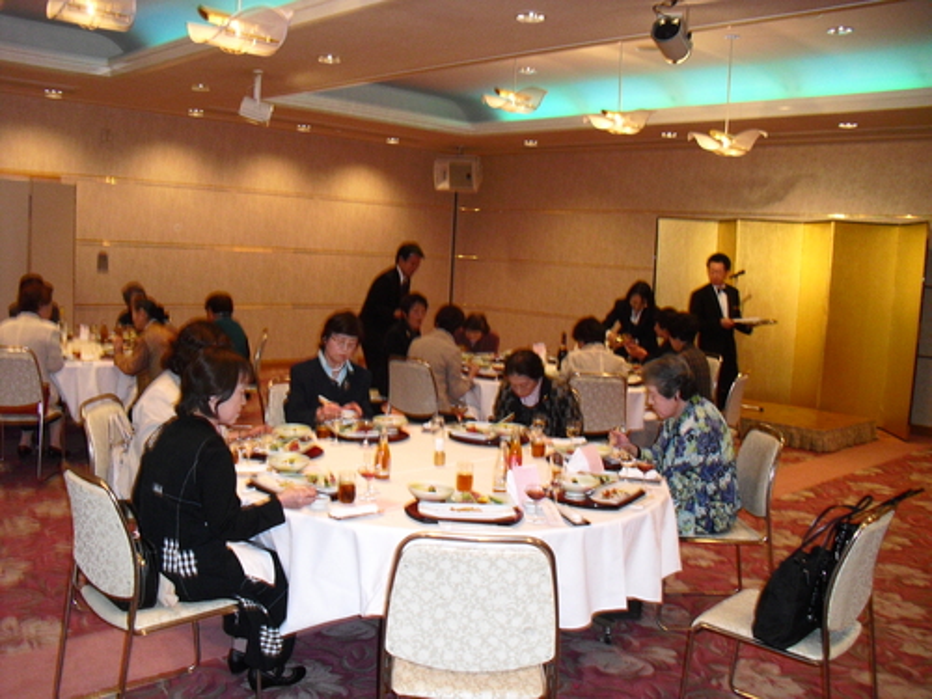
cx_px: 466
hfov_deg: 51.4
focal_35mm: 36
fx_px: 969
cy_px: 350
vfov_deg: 39.7
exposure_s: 1/60
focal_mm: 6.3
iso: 400
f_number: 3.1
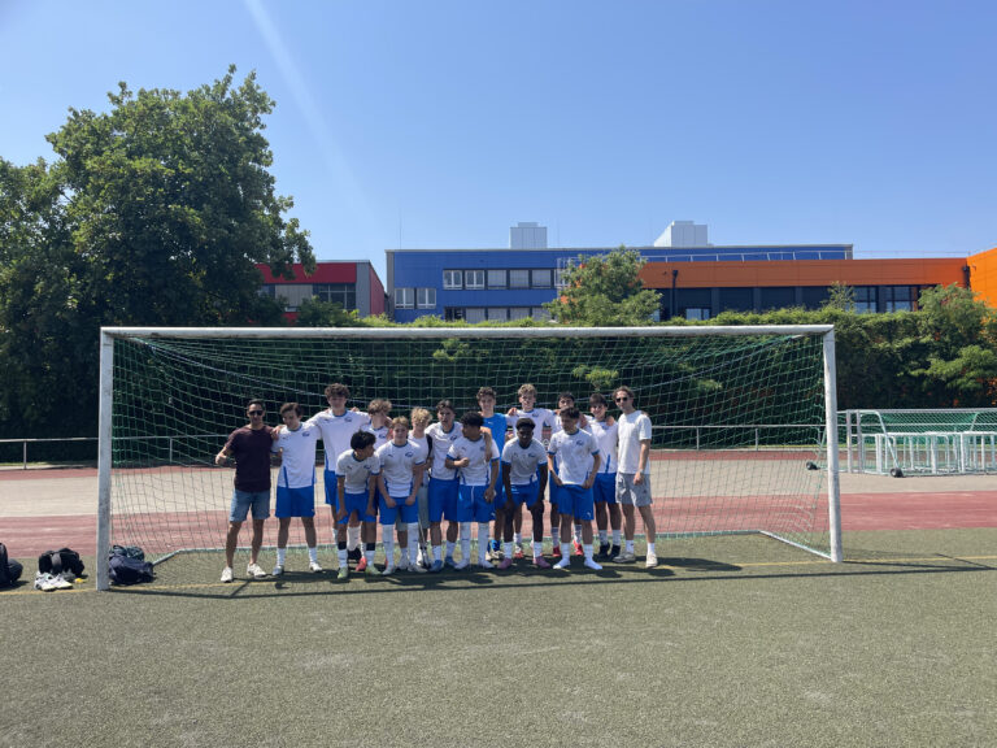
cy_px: 374
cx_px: 498
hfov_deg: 69.4
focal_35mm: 25
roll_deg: +1.2
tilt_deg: +1.8
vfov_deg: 54.9
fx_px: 720
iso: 32
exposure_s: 1/2597
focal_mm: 5.1
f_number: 1.6
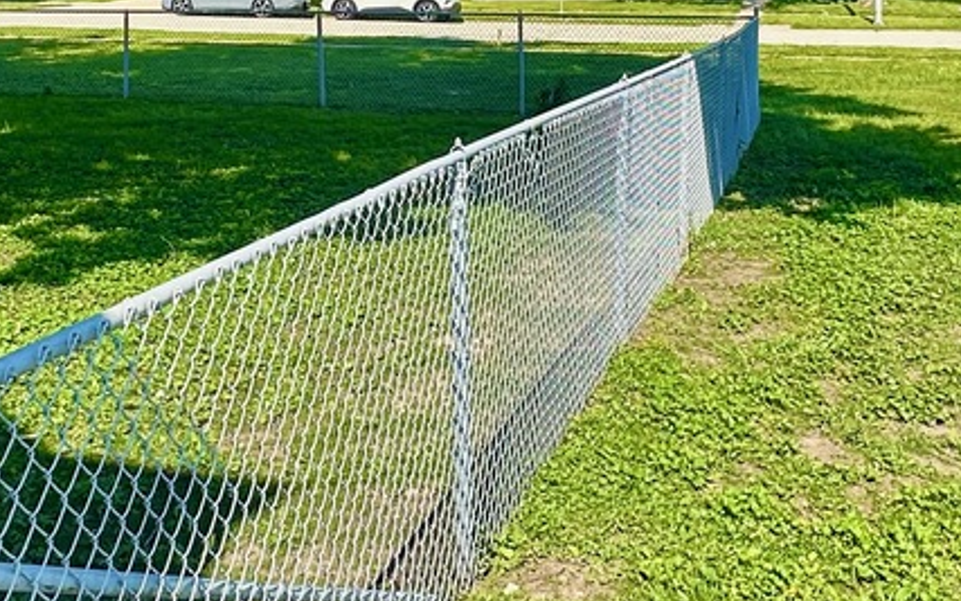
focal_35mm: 50
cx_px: 367
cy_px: -20
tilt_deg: +0.8
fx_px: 1310
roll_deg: +1.7
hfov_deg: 40.0
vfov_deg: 24.5
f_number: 2.2
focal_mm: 2.22
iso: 40
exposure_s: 1/1014
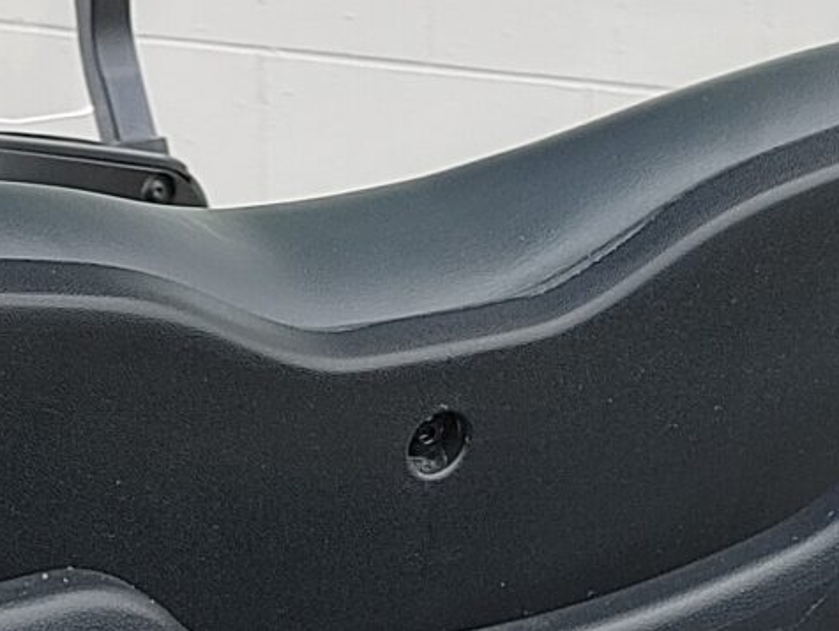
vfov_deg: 9.7
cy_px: 1372
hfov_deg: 14.0
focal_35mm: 140
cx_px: 699
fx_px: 3396
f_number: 1.8
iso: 50
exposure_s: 1/319
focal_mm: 4.81
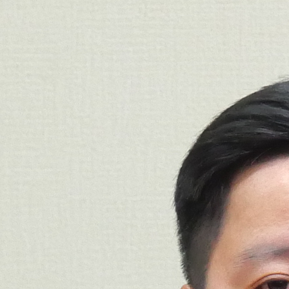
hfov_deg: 4.1
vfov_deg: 4.1
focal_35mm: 427
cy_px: 490
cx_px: -174
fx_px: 4033
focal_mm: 28
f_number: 5.6
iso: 1600
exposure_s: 1/13
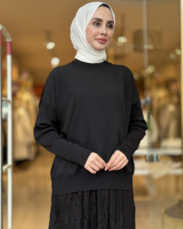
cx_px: 92
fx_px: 345
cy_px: 112
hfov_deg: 29.7
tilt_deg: +0.9
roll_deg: -0.4
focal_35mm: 51
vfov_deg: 36.7
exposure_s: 1/133
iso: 64
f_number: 1.78
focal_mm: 6.86
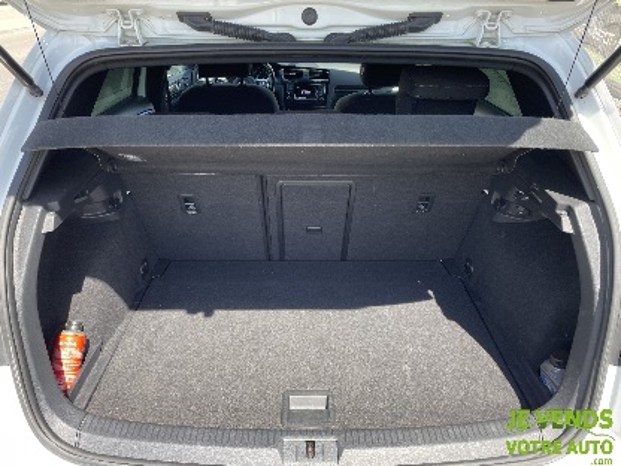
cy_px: 233
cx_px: 310
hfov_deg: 67.3
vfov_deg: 53.1
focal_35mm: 26
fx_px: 466
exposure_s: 1/361
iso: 32
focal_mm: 4.2
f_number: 1.6
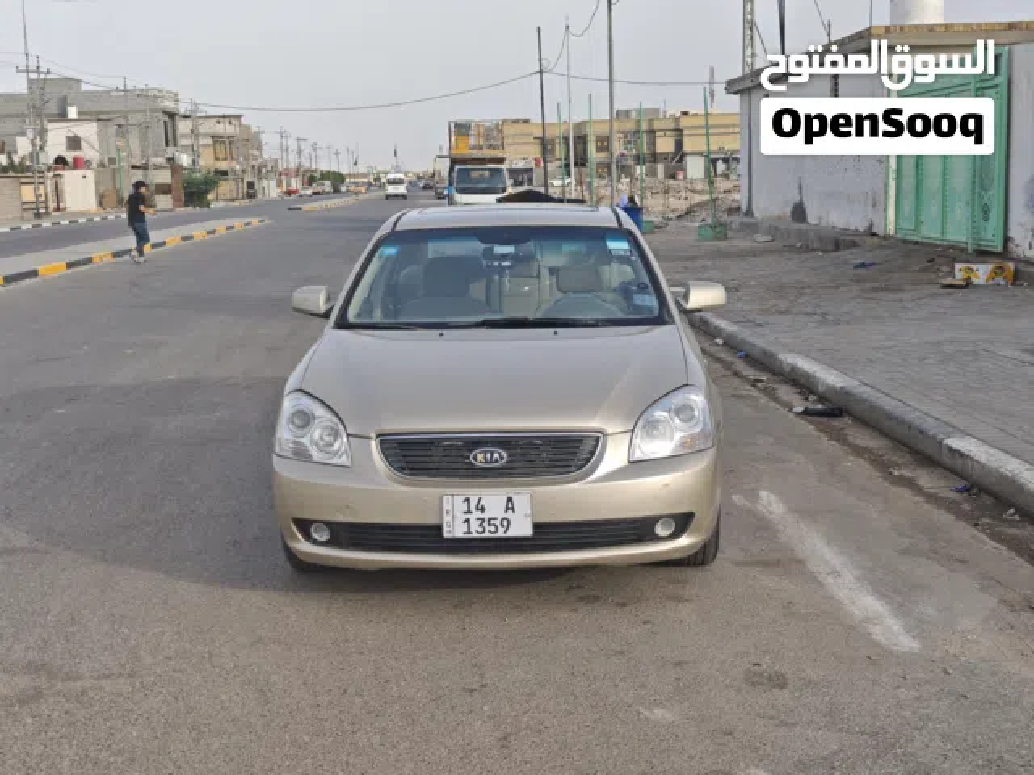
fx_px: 1374
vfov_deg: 31.5
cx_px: 517
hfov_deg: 41.2
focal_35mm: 46
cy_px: 388
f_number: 1.63
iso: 50
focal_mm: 8.72
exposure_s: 1/642
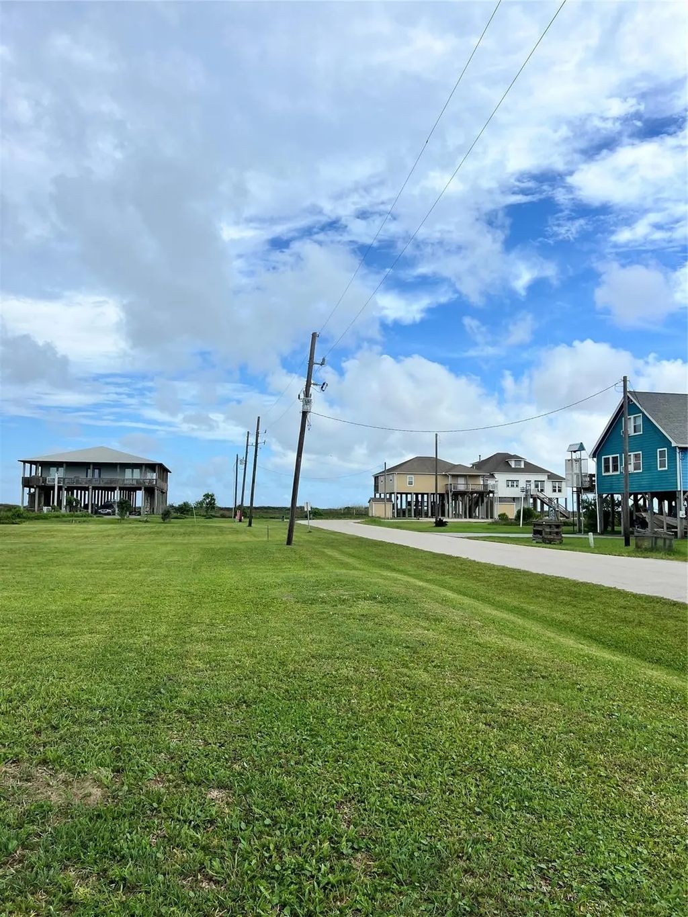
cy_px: 458
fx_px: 689
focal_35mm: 26
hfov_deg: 53.1
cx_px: 344
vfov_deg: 67.3
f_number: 1.5
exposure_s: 1/5587
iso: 50
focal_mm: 5.7
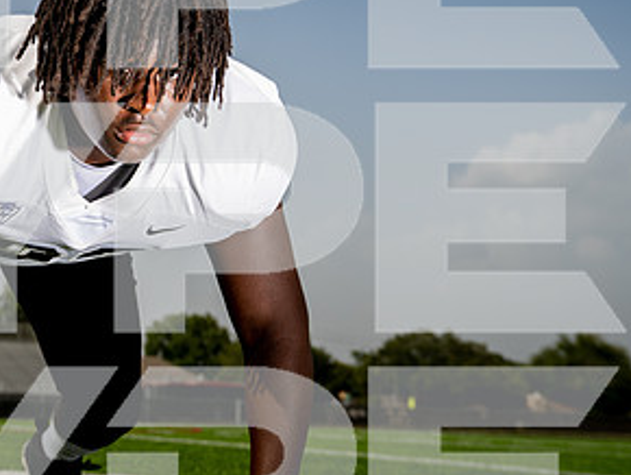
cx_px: 72
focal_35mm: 73
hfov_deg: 25.9
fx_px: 1332
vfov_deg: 20.2
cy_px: 219
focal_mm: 38
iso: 100
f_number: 4.5
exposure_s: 1/1250
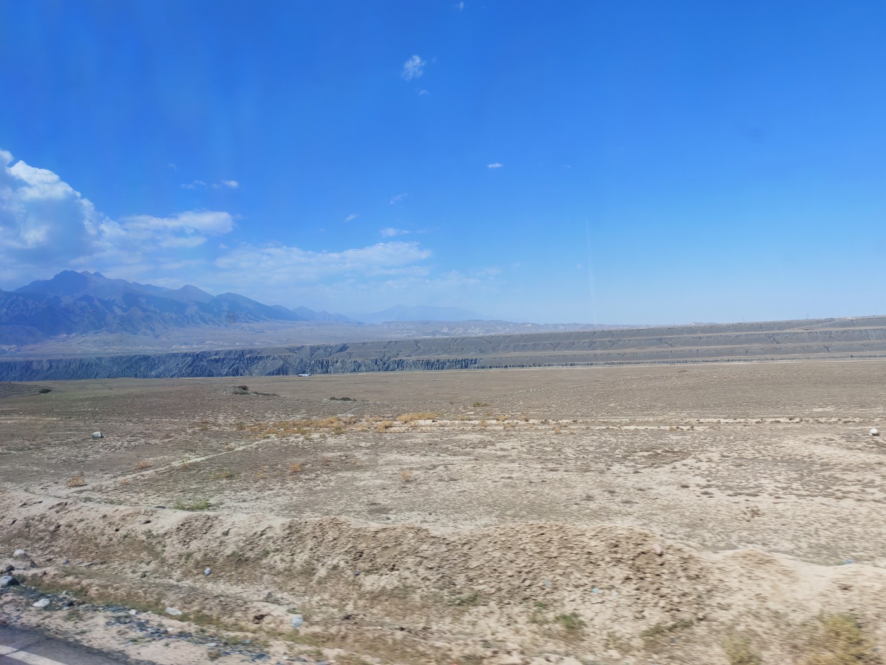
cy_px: 332
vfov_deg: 51.4
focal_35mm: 27
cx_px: 443
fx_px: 691
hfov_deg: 65.3
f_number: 1.95
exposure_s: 1/510
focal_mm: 5.52
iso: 50
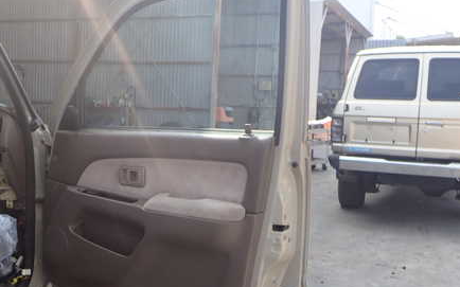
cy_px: 150
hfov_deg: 44.5
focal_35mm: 44
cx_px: 148
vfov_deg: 29.2
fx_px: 551
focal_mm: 5.4
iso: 100
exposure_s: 1/250
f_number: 3.2
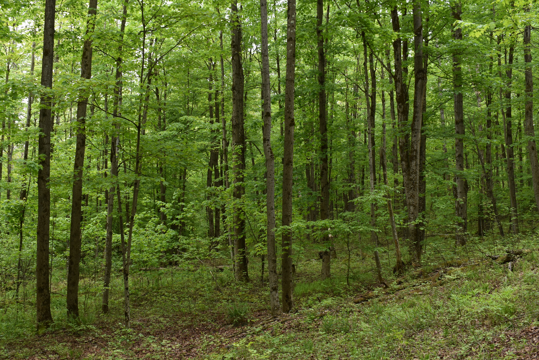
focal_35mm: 41
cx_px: 238
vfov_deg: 32.6
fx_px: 614
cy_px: 179
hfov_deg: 47.3
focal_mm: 24
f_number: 7.1
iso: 400
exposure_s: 1/200
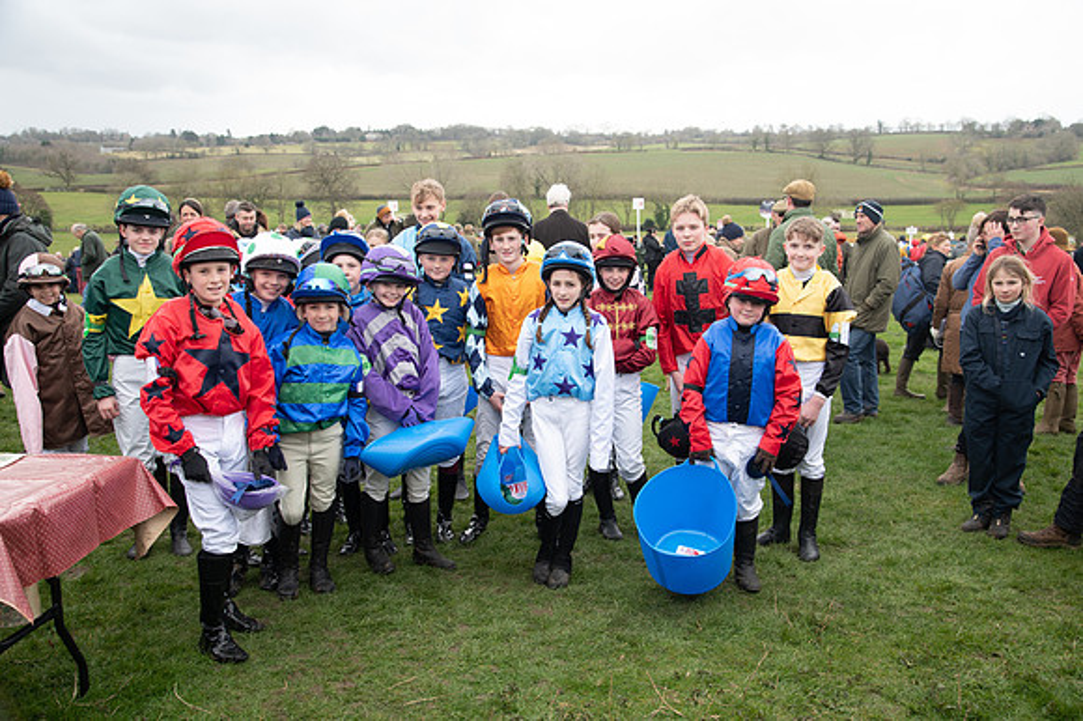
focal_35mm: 32
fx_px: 962
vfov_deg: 41.1
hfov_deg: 58.7
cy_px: 360
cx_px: 542
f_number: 5
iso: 200
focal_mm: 32
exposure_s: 1/125
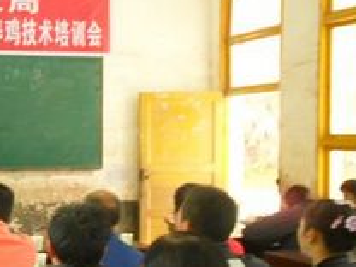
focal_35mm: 65
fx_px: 668
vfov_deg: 22.5
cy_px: 174
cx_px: -65
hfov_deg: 26.6
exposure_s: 1/3
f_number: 3.5
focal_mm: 4.9
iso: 200
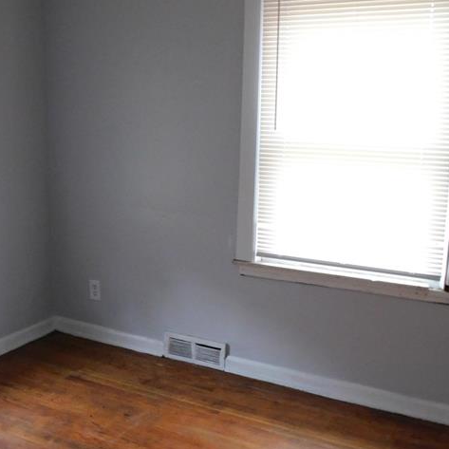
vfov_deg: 38.3
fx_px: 646
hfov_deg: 38.2
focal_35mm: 44
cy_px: 242
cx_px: 178
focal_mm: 4
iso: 400
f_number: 3
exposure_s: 1/30
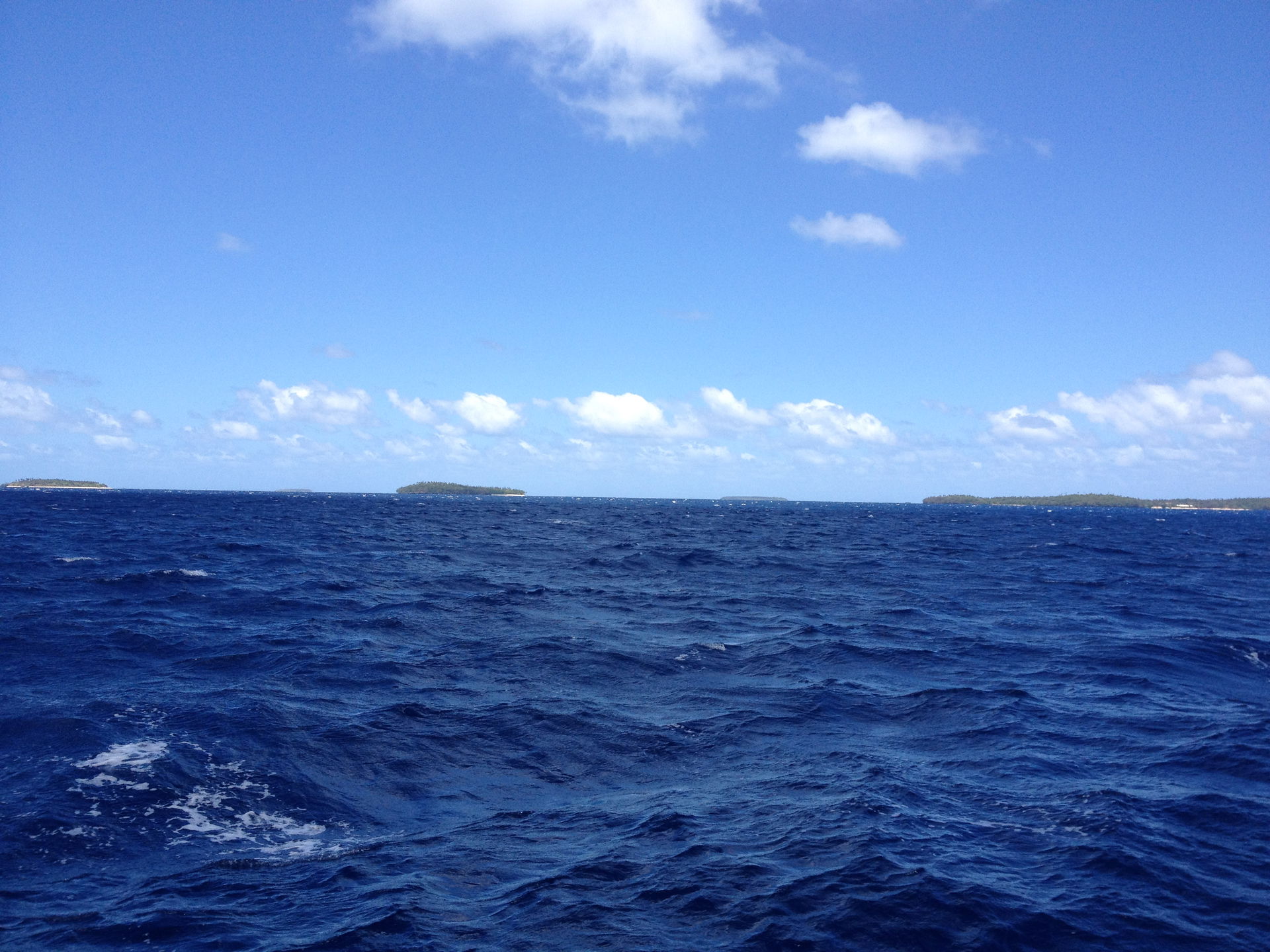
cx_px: 635
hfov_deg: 52.6
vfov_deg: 40.7
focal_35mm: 35
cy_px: 476
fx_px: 1284
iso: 50
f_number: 2.4
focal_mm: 4.28
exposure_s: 1/1577
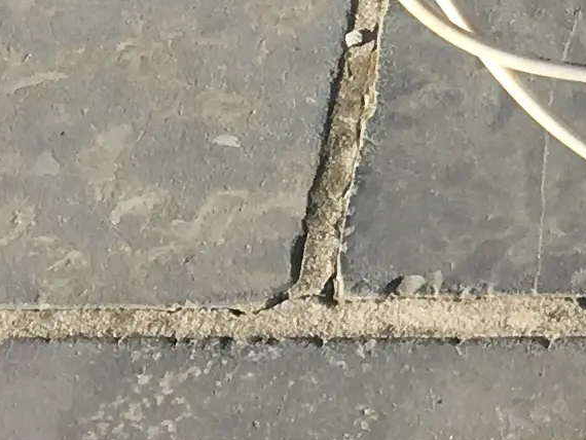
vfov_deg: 7.2
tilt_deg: -57.6
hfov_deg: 8.7
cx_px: 1412
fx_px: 3472
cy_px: -115
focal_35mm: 205
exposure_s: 1/986
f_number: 2.2
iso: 25
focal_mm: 4.15
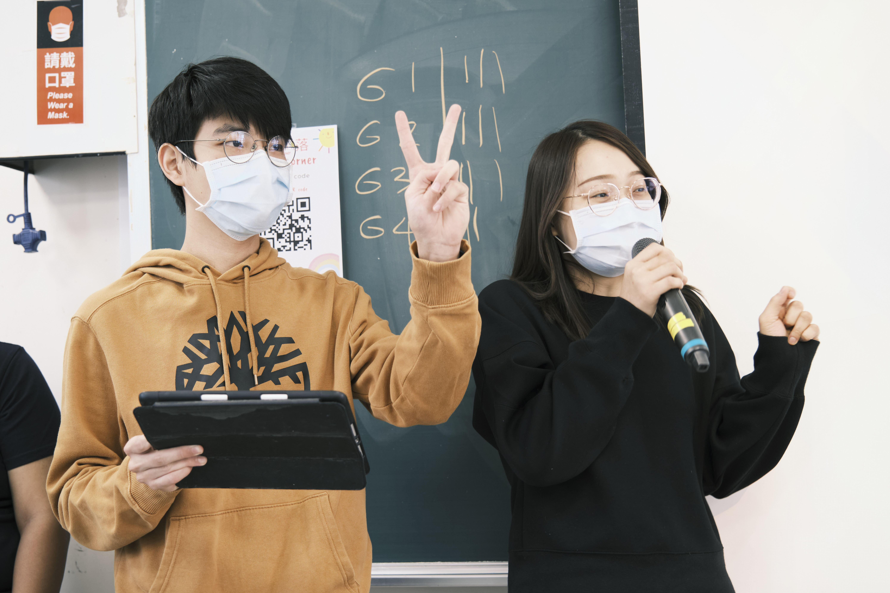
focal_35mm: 43
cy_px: 303
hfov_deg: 45.4
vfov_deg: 31.2
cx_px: 437
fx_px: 1063
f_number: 2.8
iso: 400
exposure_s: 1/56
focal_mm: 28.3
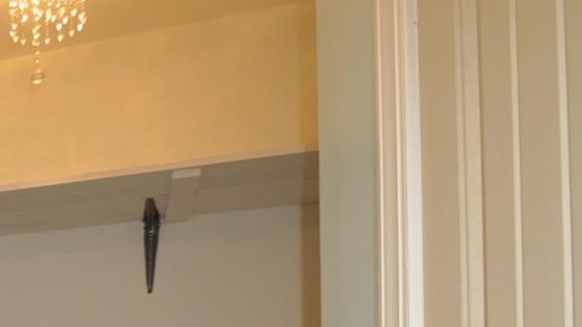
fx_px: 803
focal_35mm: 52
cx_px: -308
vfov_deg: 20.2
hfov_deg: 27.0
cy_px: 474
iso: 450
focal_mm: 10
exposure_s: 1/60
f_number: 3.5
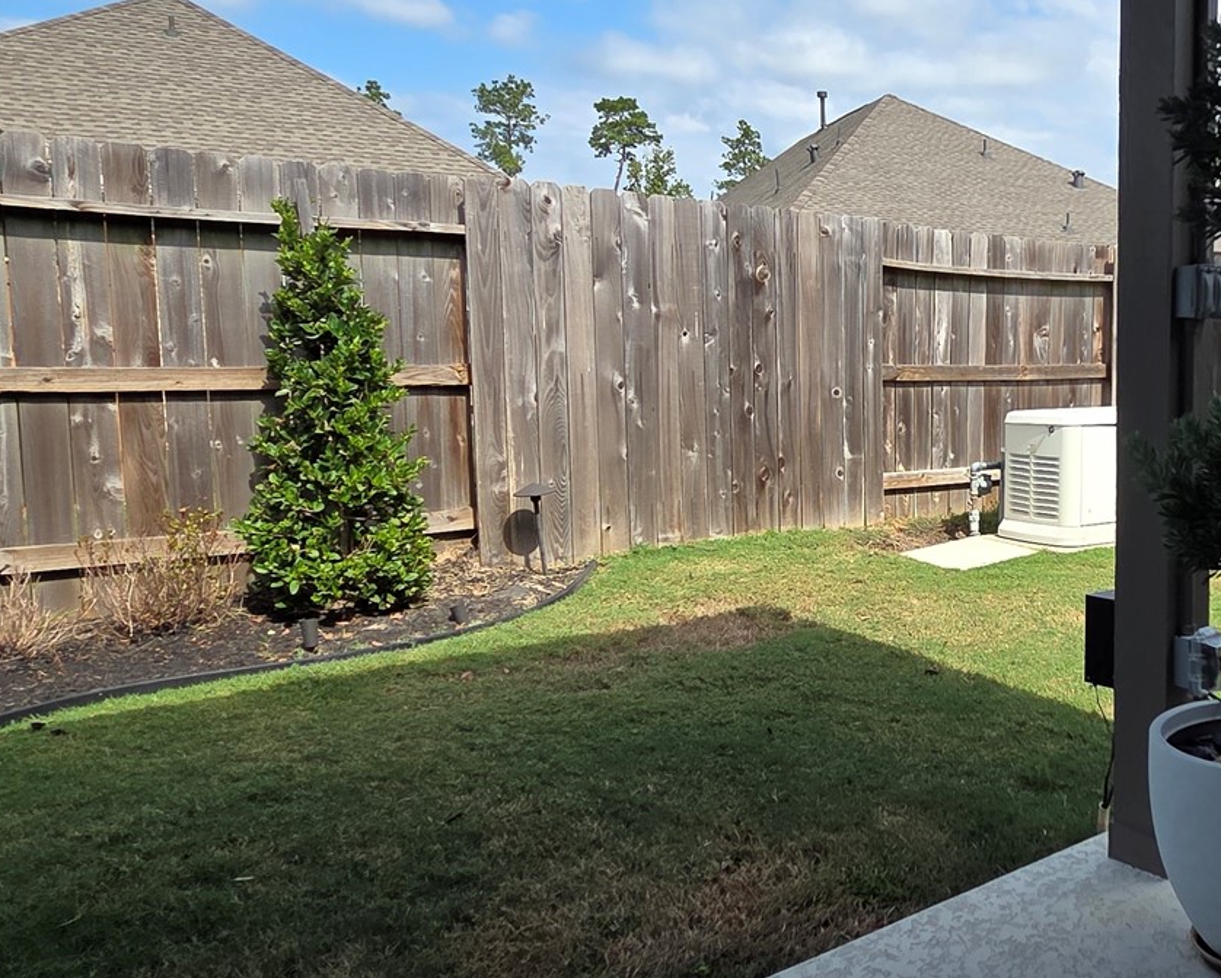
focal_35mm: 31
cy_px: 442
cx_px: 1053
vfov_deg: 47.1
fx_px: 1121
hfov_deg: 51.7
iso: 50
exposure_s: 1/1521
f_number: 2.2
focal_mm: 2.2
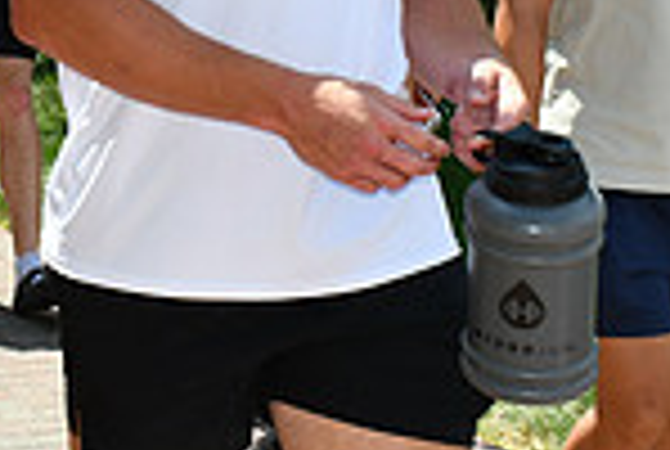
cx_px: -54
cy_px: -187
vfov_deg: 10.2
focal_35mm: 132
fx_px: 2462
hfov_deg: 15.1
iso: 100
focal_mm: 23
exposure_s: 1/250
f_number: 8
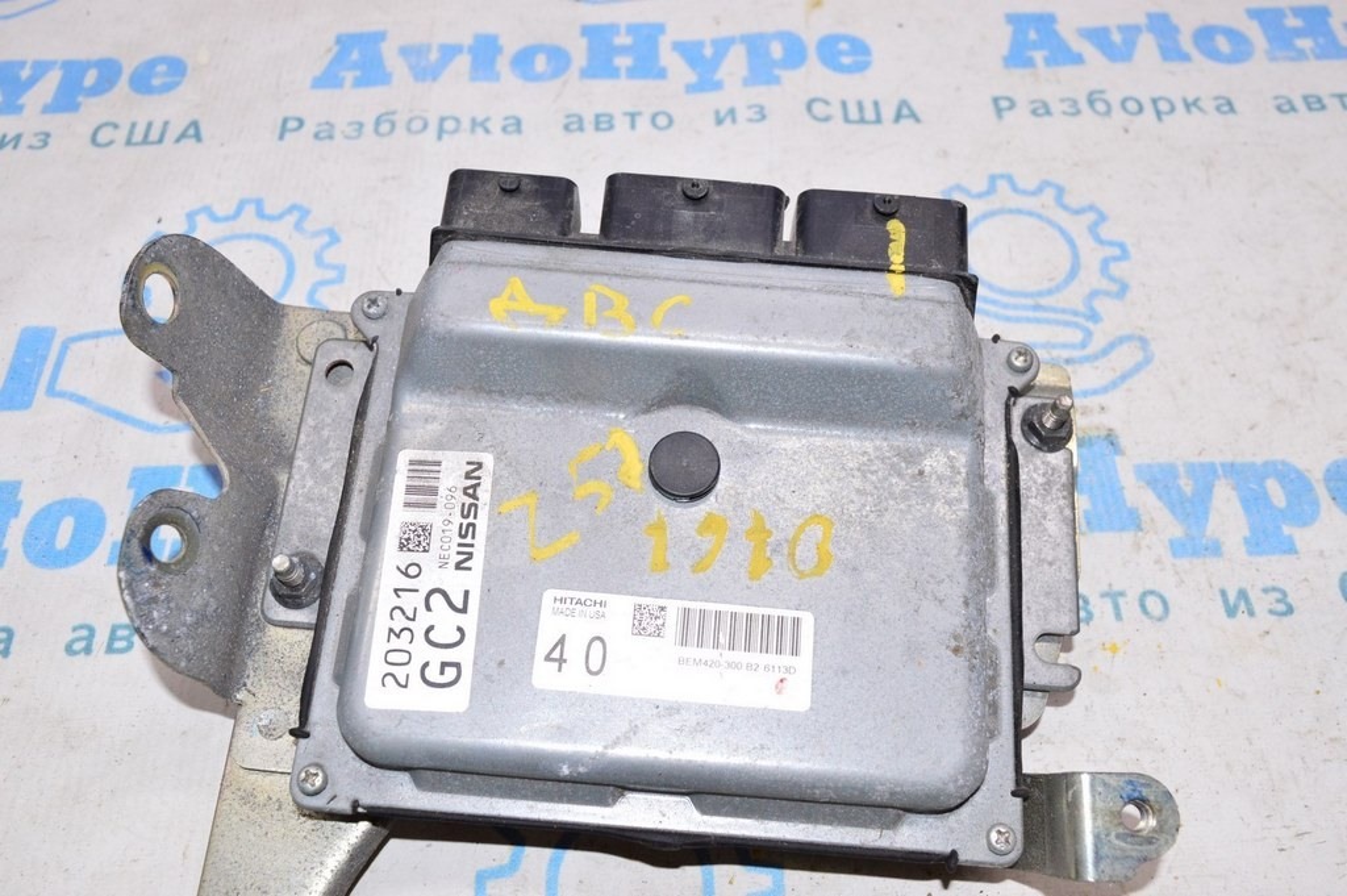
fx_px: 1290
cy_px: 448
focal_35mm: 34
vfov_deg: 38.3
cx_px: 674
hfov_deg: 55.1
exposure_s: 1/160
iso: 1600
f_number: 8
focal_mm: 23
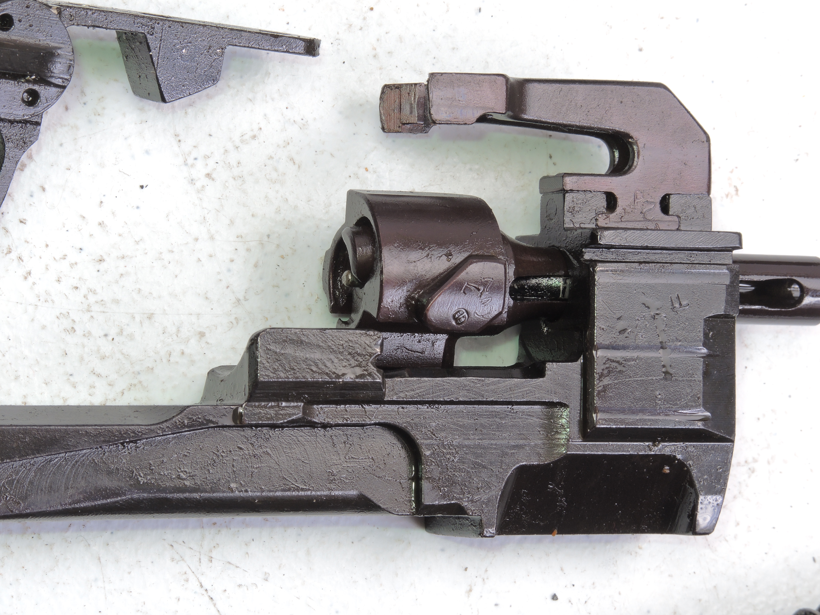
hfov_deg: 14.6
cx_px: 410
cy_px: 308
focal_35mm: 135
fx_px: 3198
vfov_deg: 11.0
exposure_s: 1/40
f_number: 8
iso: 100
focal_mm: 28.4
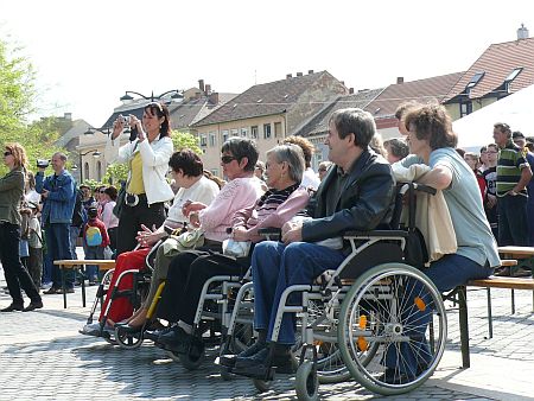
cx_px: 267
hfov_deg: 22.0
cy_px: 200
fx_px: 1374
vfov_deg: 16.6
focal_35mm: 89
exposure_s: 1/320
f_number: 5.6
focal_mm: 12.4
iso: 100
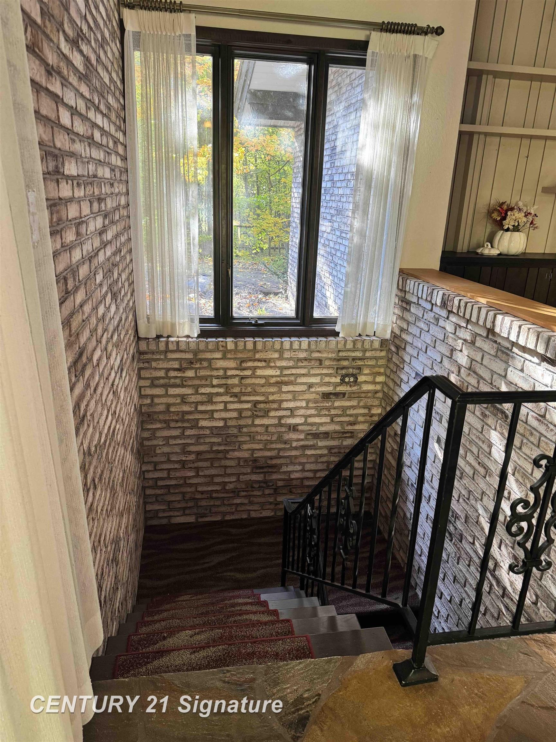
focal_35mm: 24
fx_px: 514
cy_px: 371
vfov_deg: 71.6
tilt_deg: -19.2
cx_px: 278
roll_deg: -3.0
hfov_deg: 56.8
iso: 250
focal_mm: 6.76
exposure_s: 1/60
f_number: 1.78
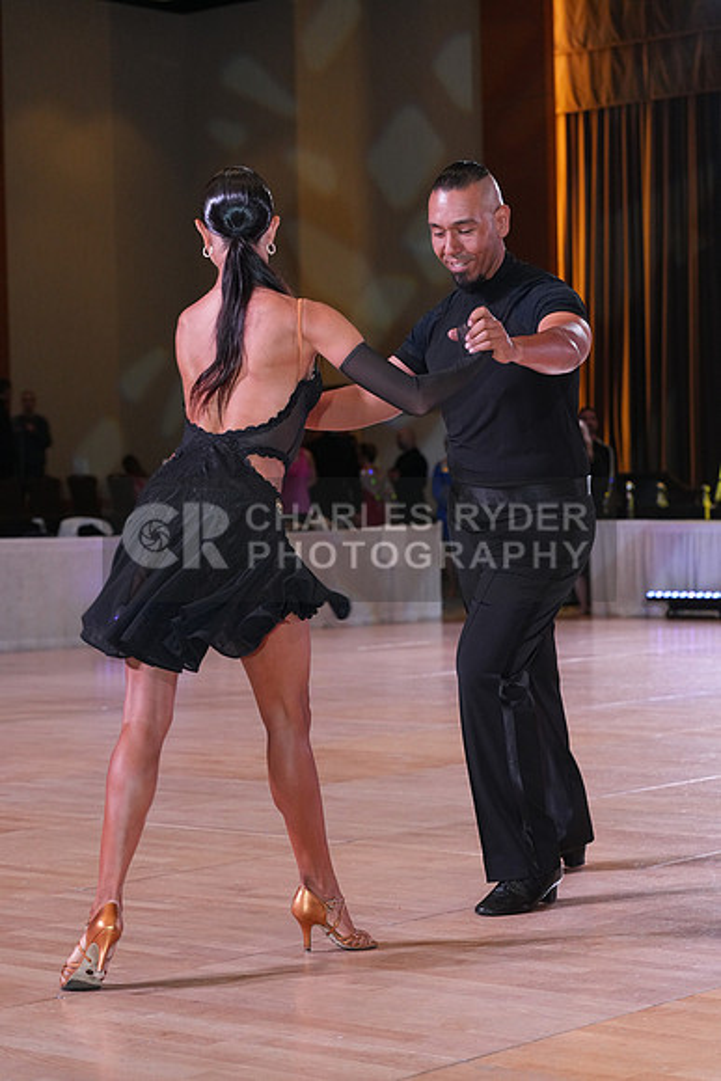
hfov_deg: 17.1
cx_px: 360
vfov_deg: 25.4
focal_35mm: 80
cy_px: 540
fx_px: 2402
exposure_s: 1/250
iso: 2500
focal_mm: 80
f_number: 5
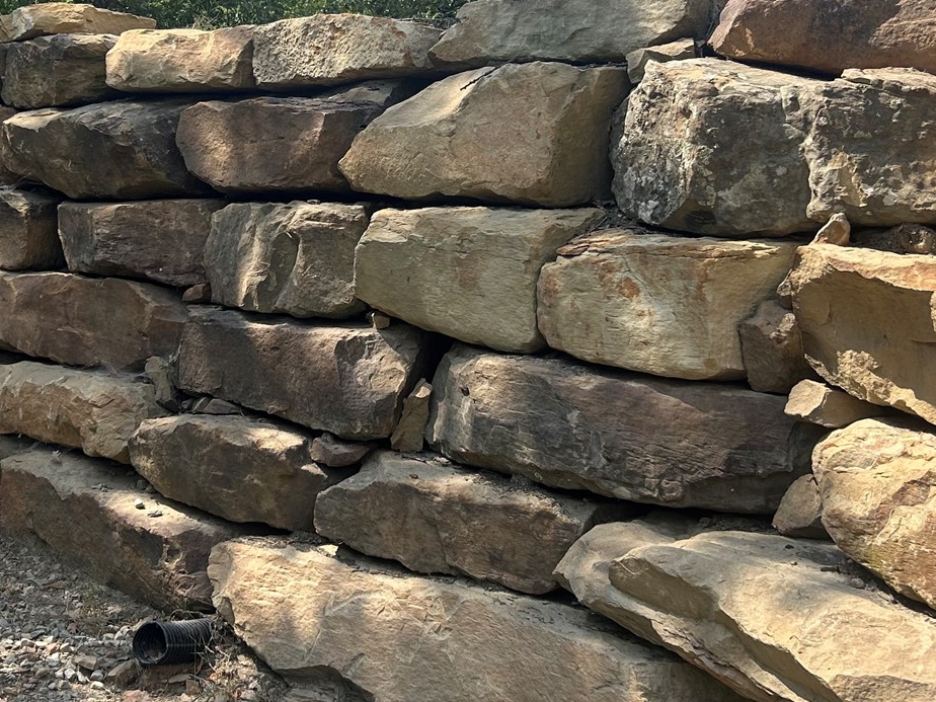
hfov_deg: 35.1
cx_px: 295
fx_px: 1460
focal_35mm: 54
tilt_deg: +0.5
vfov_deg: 26.8
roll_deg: -1.5
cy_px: 220
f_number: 1.5
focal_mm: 5.7
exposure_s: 1/2632
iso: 50
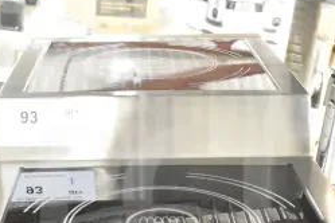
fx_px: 754
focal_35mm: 81
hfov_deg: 25.1
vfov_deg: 16.5
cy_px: 232
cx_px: 155
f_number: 4.5
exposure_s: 1/80
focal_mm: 22
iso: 6400
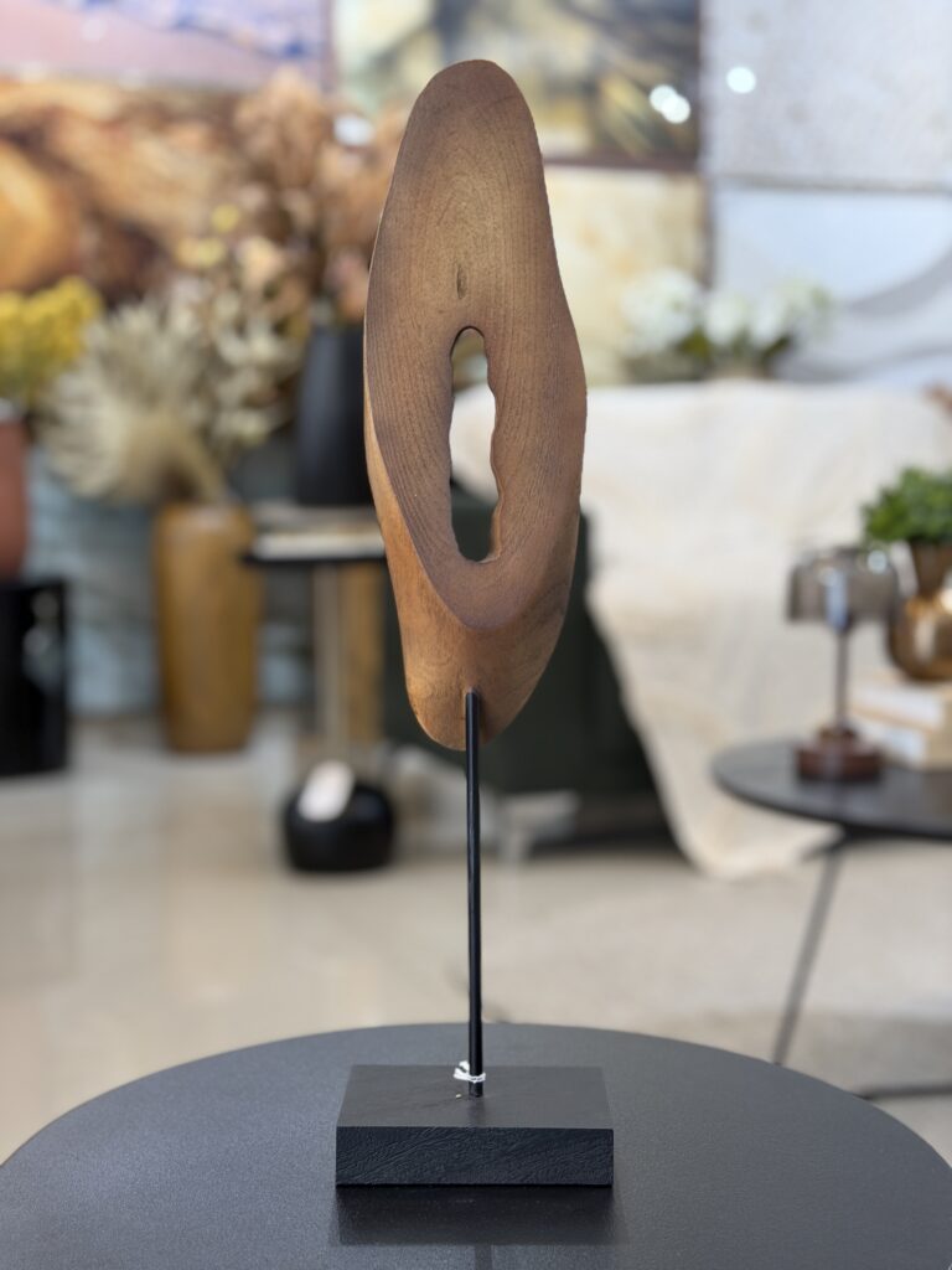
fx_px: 1760
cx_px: 476
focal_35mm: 48
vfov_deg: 39.7
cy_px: 635
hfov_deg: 30.3
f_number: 1.78
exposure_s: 1/60
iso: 160
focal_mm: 6.76
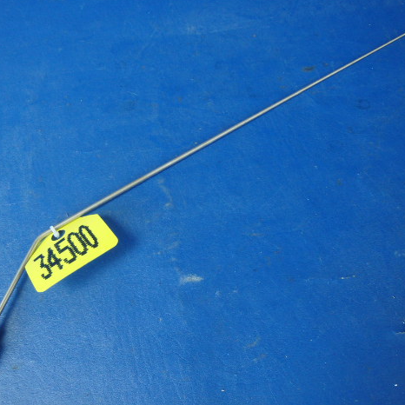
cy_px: 202
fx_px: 450
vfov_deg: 48.5
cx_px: 187
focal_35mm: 34
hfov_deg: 48.4
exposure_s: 1/30
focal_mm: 5
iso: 250
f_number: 3.9
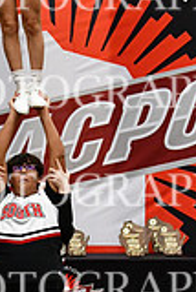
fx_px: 3096
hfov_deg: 3.6
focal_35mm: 380
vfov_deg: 5.4
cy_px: 239
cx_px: -98
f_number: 3.5
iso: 4000
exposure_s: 1/500
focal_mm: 70
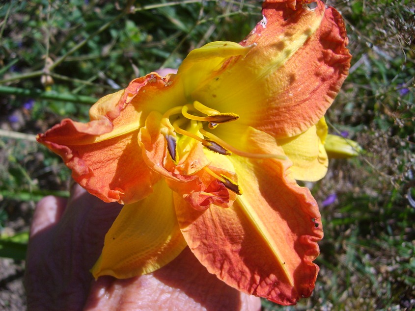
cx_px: 208
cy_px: 156
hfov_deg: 52.6
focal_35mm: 35
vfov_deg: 40.7
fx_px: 420
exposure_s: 1/1000
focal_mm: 5.8
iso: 50
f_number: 2.8
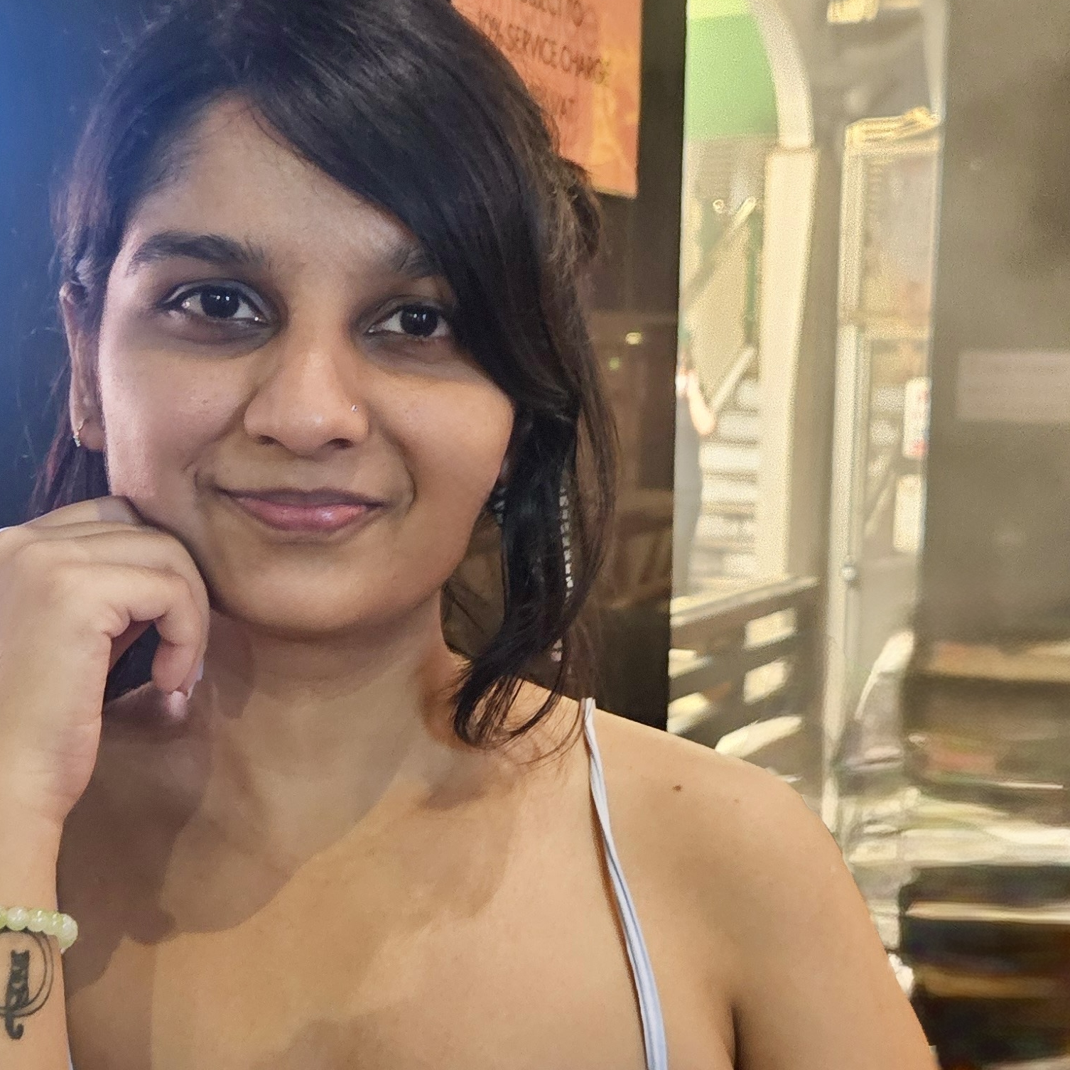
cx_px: 529
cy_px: 615
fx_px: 1888
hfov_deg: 31.6
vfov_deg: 31.6
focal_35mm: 54
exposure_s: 1/17
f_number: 1.8
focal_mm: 5.4
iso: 1600
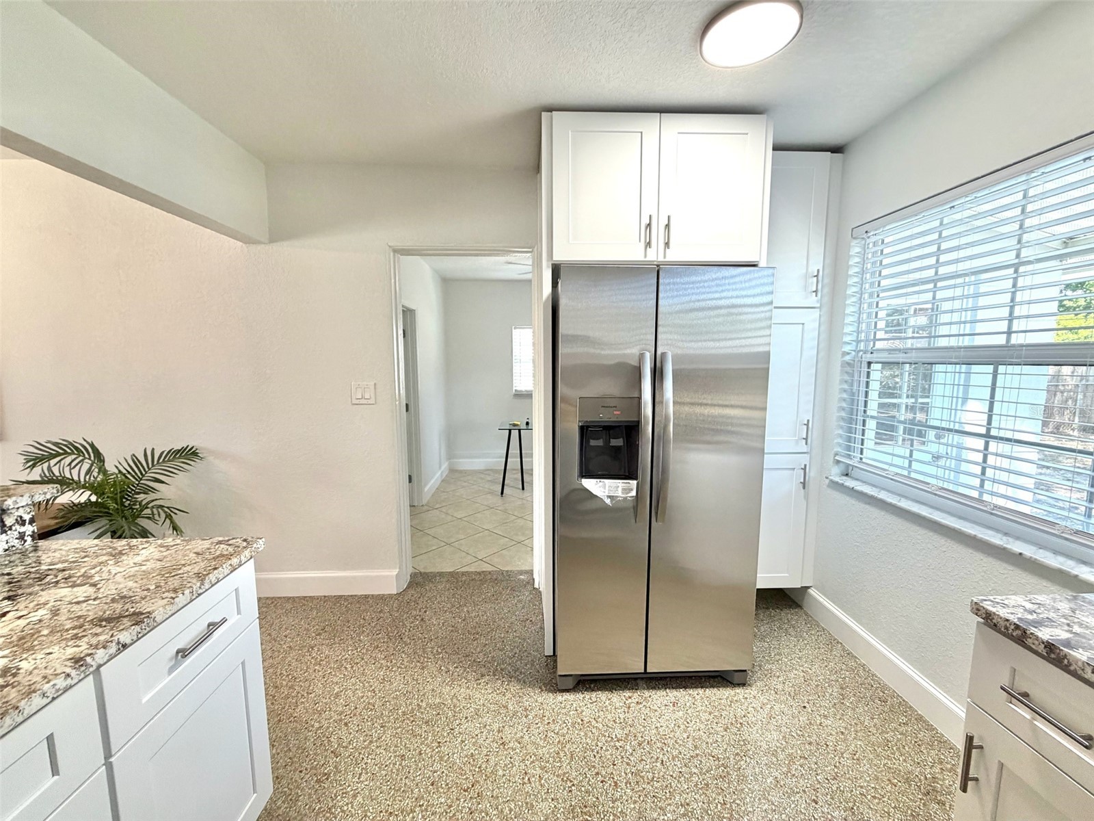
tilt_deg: -7.3
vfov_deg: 85.7
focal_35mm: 14
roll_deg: +0.4
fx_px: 442
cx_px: 547
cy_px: 410
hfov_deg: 102.1
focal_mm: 2.22
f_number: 2.2
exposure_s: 1/120
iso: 200
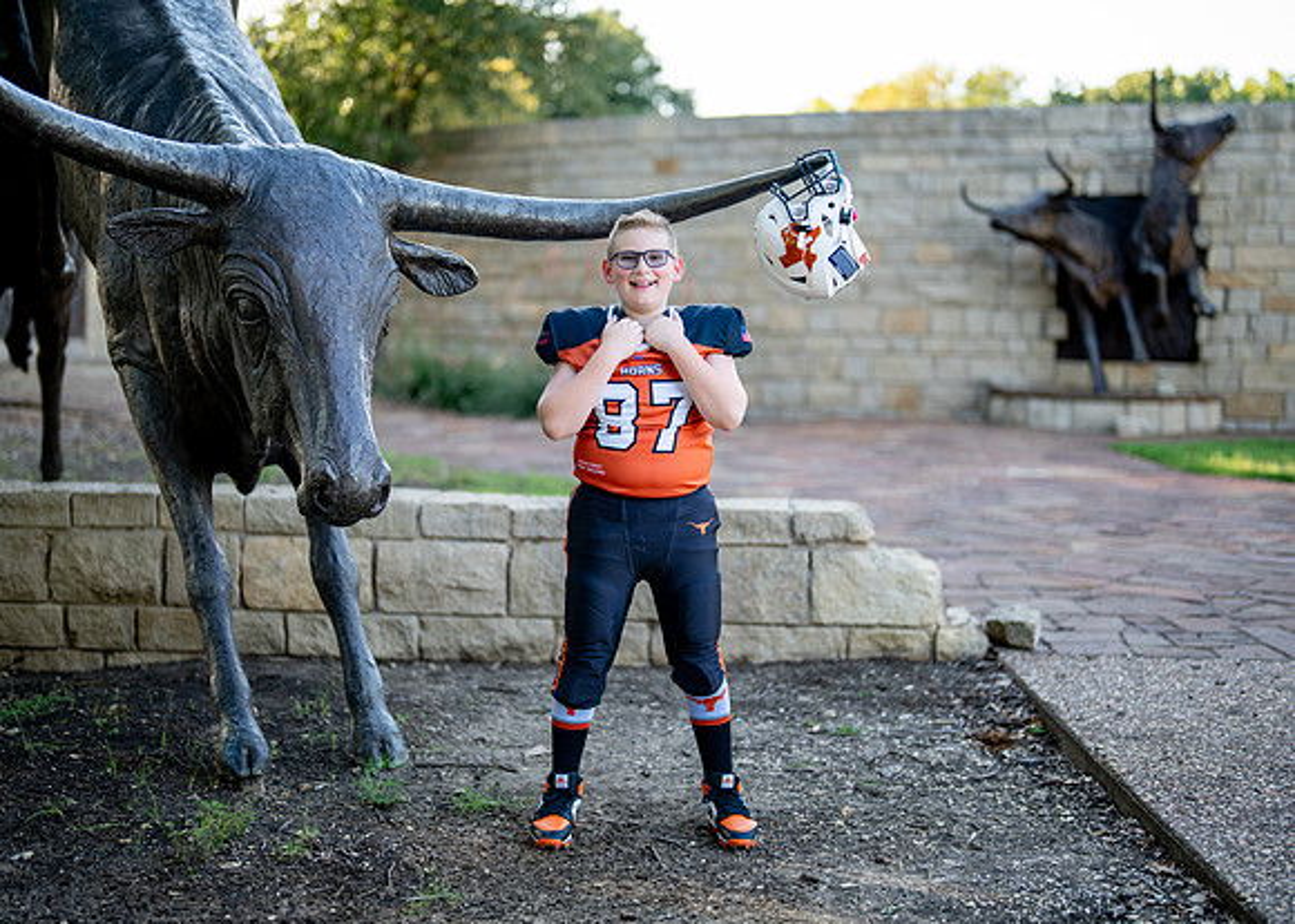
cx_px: 627
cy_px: 459
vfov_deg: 26.7
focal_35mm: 53
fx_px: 1946
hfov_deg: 36.8
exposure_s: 1/1250
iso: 200
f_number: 1.2
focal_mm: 50
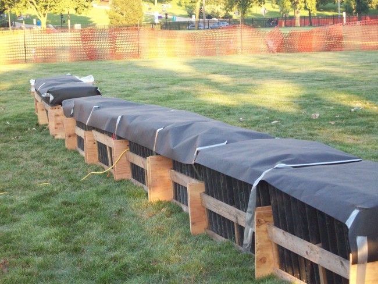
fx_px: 1005
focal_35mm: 92
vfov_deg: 16.1
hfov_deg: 21.3
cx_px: 189
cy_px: 142
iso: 200
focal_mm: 15.3
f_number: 4.7
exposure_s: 1/114
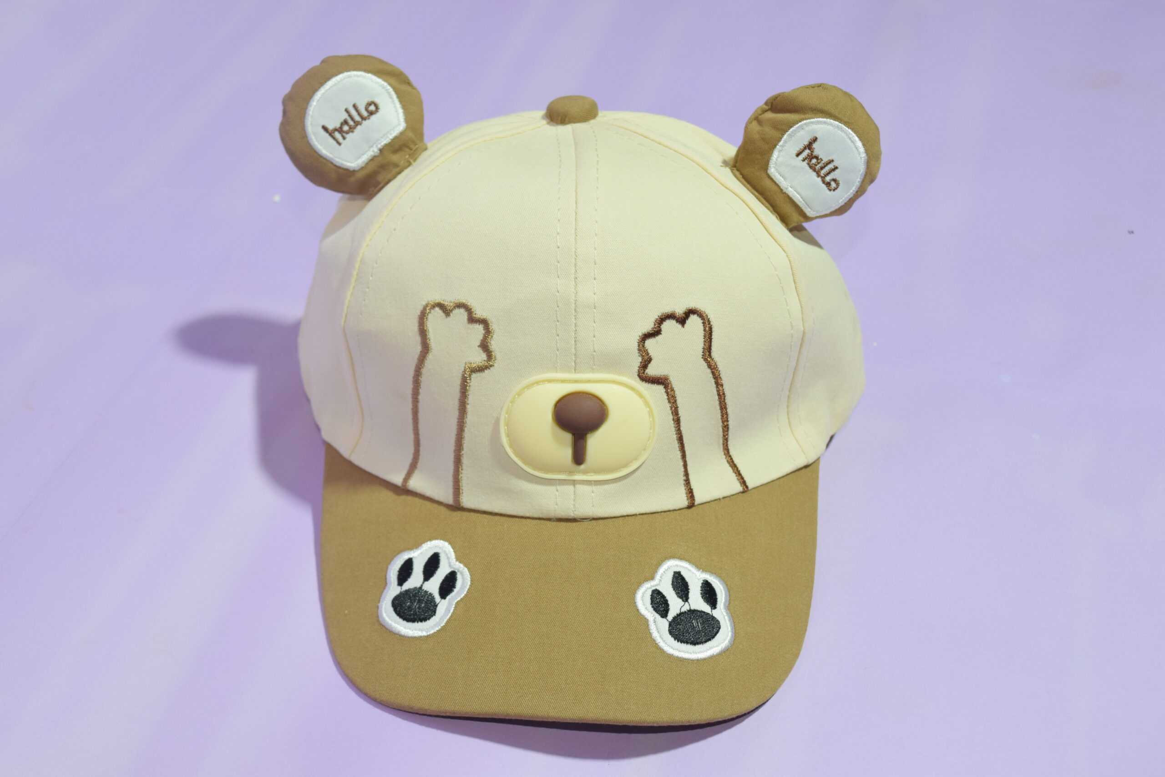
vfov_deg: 29.9
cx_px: 582
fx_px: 1456
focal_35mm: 45
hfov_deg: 43.6
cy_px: 388
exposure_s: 1/100
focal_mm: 30
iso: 800
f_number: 8
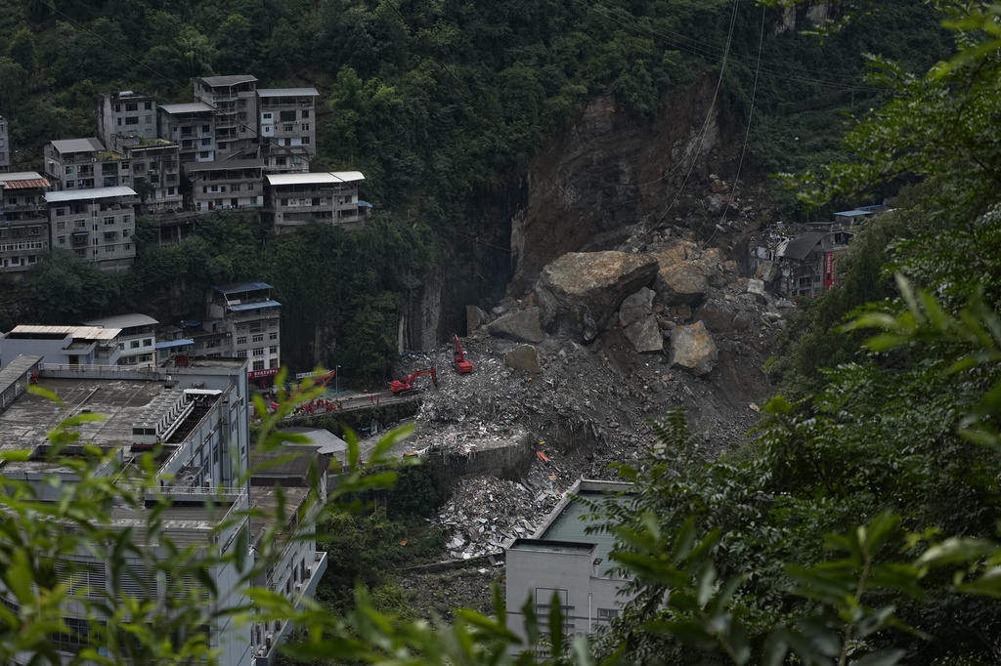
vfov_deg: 13.7
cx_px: 500
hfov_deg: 20.4
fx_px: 2780
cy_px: 333
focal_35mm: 100
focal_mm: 100
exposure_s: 1/3200
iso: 800
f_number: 6.3
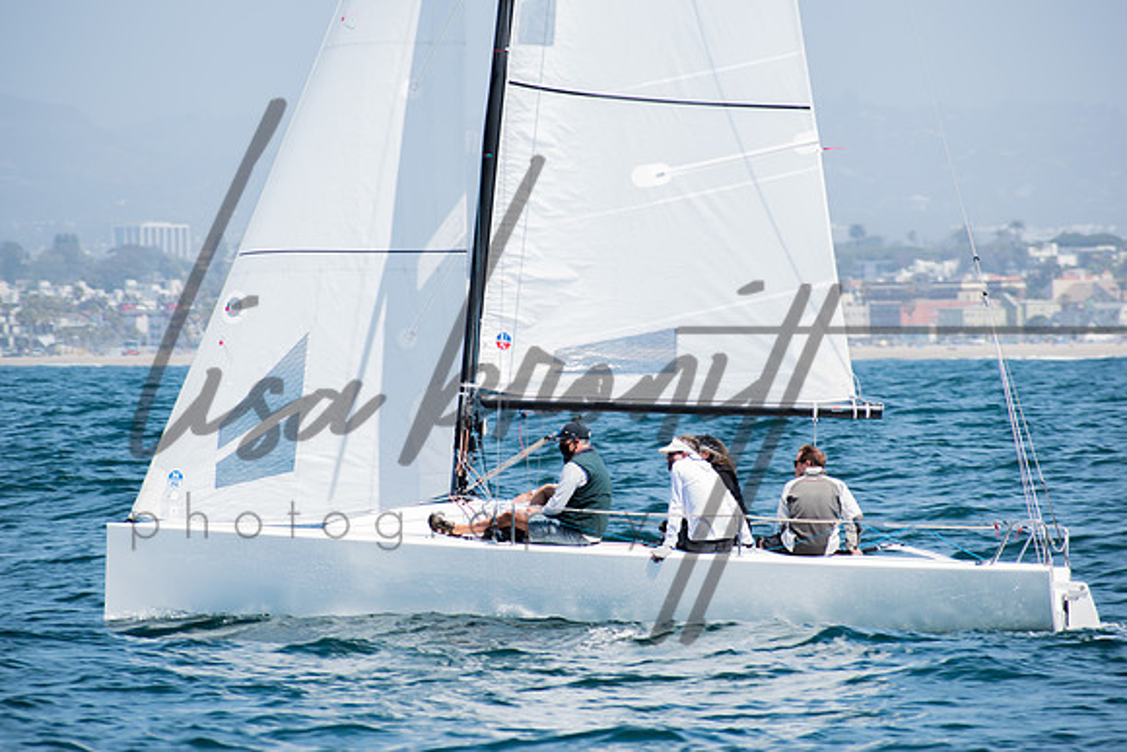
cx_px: 564
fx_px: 9159
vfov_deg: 4.7
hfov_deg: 7.0
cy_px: 376
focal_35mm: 292
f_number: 8
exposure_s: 1/160
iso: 100
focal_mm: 195
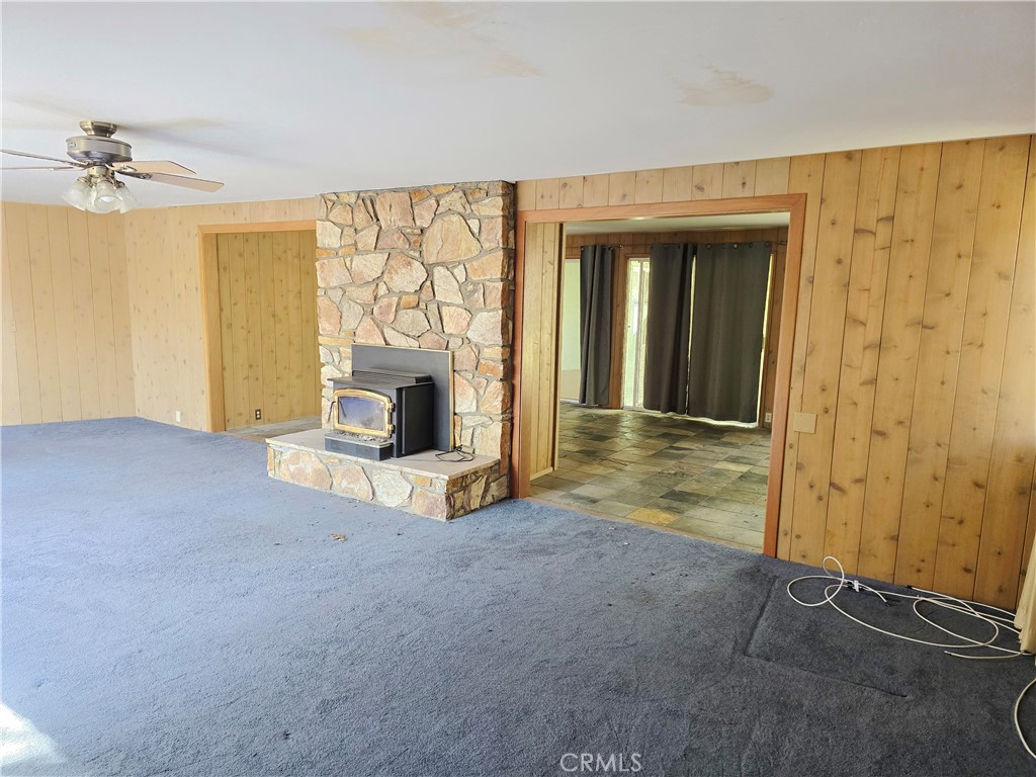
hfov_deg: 73.9
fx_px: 688
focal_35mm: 23
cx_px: 518
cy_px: 388
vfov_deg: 58.9
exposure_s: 1/120
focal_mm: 6.3
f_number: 1.7
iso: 500
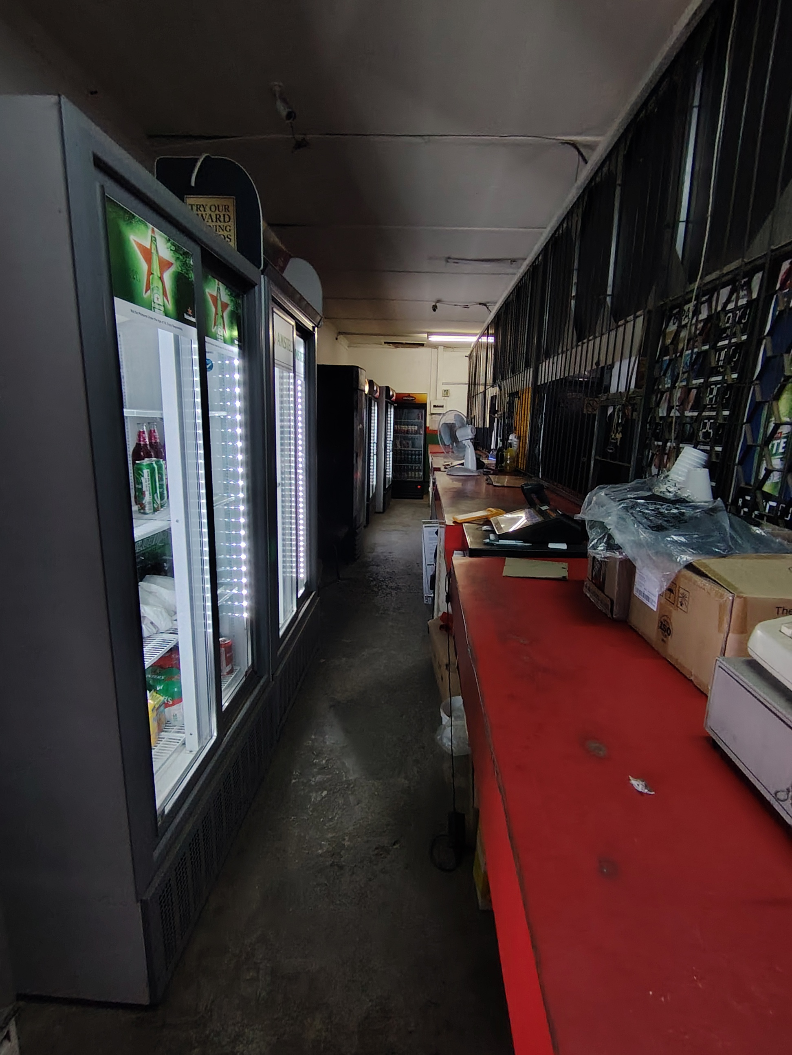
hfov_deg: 74.7
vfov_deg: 91.0
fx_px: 519
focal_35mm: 17
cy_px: 528
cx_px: 396
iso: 599
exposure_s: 1/33.3
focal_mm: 1.42
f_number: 2.2
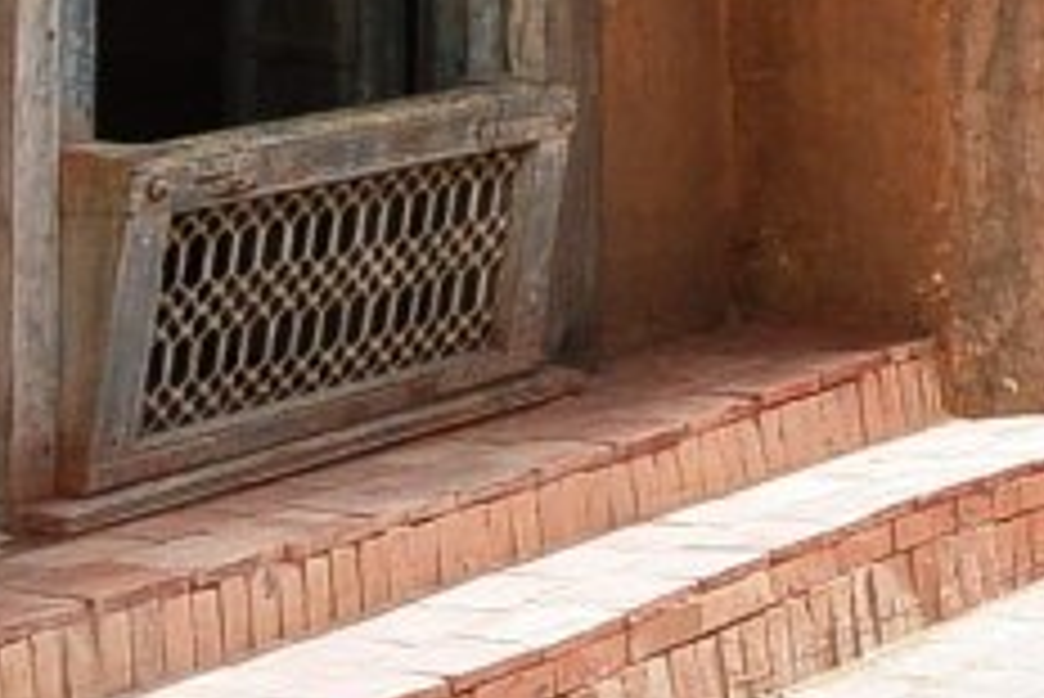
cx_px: 2128
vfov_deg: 9.8
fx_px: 3714
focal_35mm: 128
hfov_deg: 13.5
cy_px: -813
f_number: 4.5
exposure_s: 1/400
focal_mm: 11
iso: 100
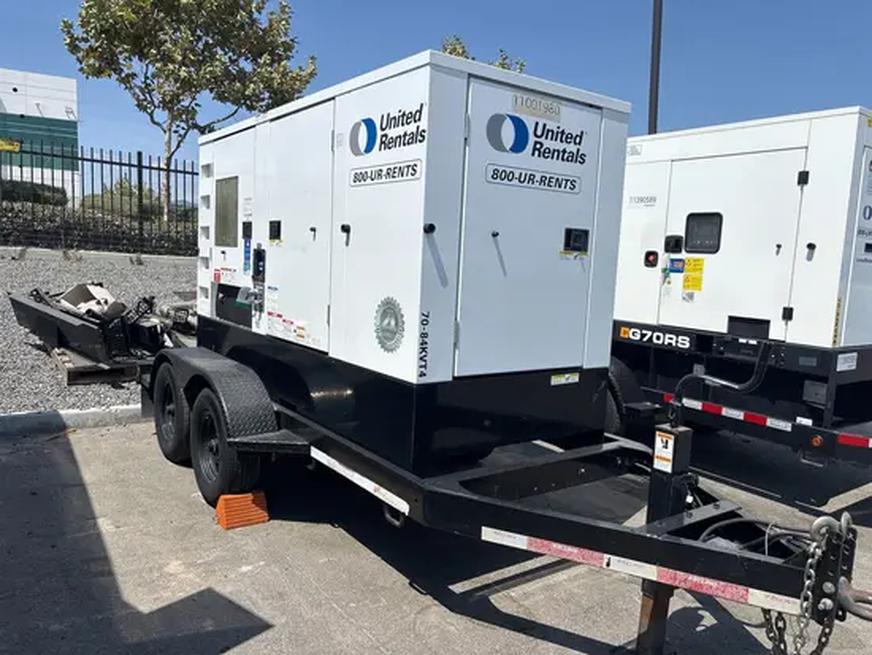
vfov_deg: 53.1
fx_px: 655
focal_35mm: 26
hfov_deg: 67.3
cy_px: 328
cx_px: 436
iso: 50
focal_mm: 5.96
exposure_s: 1/5348
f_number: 1.6
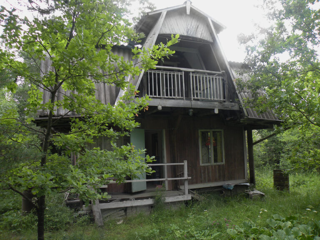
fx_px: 250
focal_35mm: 27
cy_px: 120
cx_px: 160
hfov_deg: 65.3
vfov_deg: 51.4
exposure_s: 1/73
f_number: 2.8
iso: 97
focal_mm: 4.7
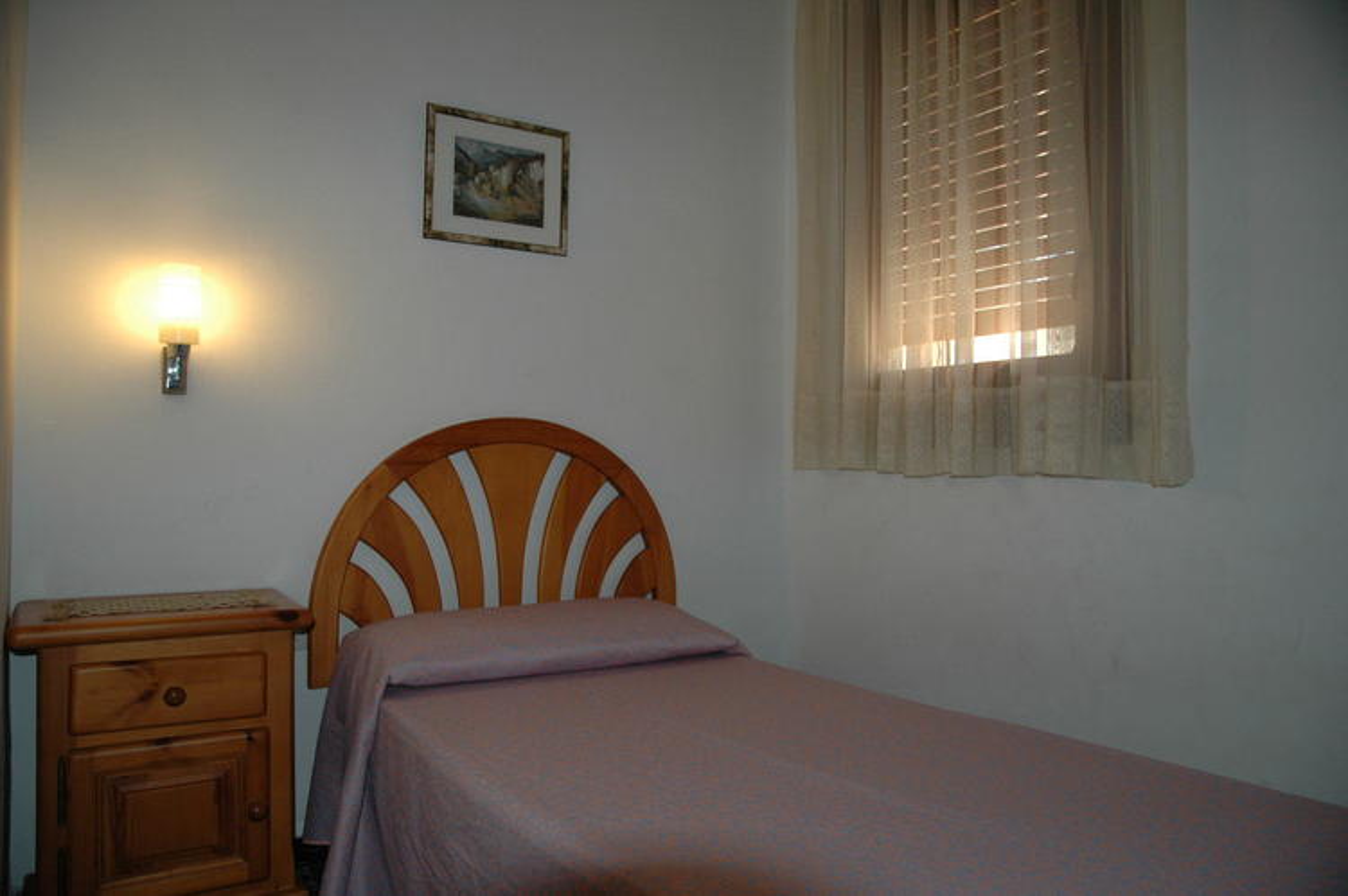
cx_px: 674
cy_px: 448
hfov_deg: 73.8
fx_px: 898
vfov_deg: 53.1
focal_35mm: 24
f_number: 3.5
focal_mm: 16
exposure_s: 1/60
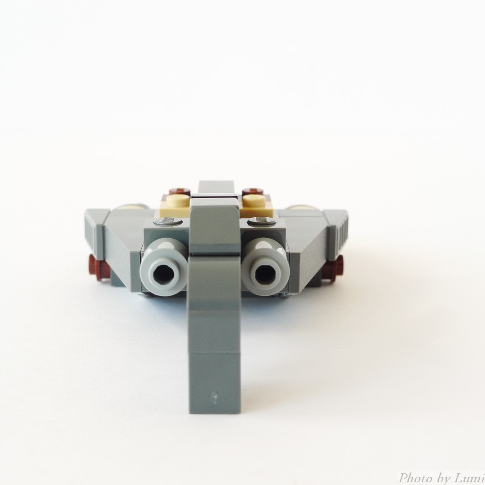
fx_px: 983
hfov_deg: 27.7
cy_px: 243
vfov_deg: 27.7
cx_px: 221
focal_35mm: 62
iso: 80
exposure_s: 1/20
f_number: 5
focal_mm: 11.1
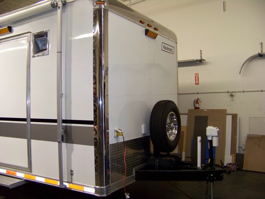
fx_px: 276
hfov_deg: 51.4
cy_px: 100
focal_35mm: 36
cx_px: 132
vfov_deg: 39.7
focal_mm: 5.85
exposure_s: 1/30
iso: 200
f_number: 2.8
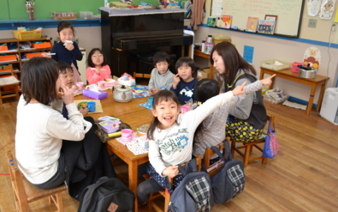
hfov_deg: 61.2
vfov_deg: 40.6
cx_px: 168
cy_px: 102
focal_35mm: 31
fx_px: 286
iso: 400
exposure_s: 1/60
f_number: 4
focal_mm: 20
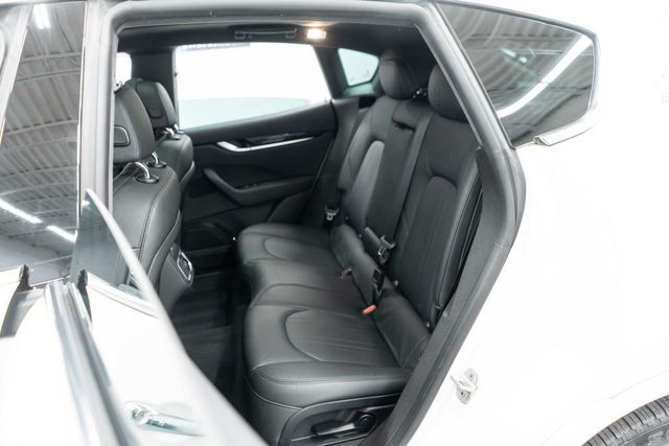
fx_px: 520
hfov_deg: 65.5
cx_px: 334
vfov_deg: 46.4
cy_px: 223
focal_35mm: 28
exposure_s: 1/50
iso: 1600
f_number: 3.2
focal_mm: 28
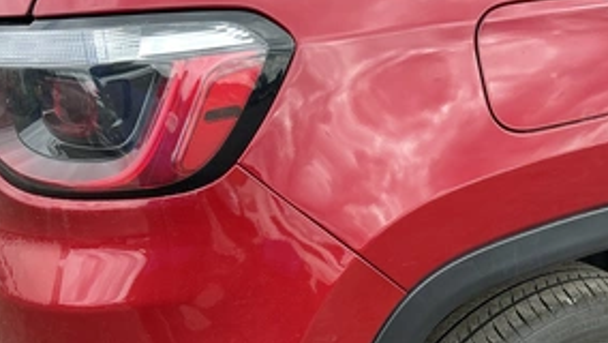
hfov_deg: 47.3
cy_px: 309
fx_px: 693
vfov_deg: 26.8
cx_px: 325
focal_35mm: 43
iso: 20
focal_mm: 3
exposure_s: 1/178
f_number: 1.8
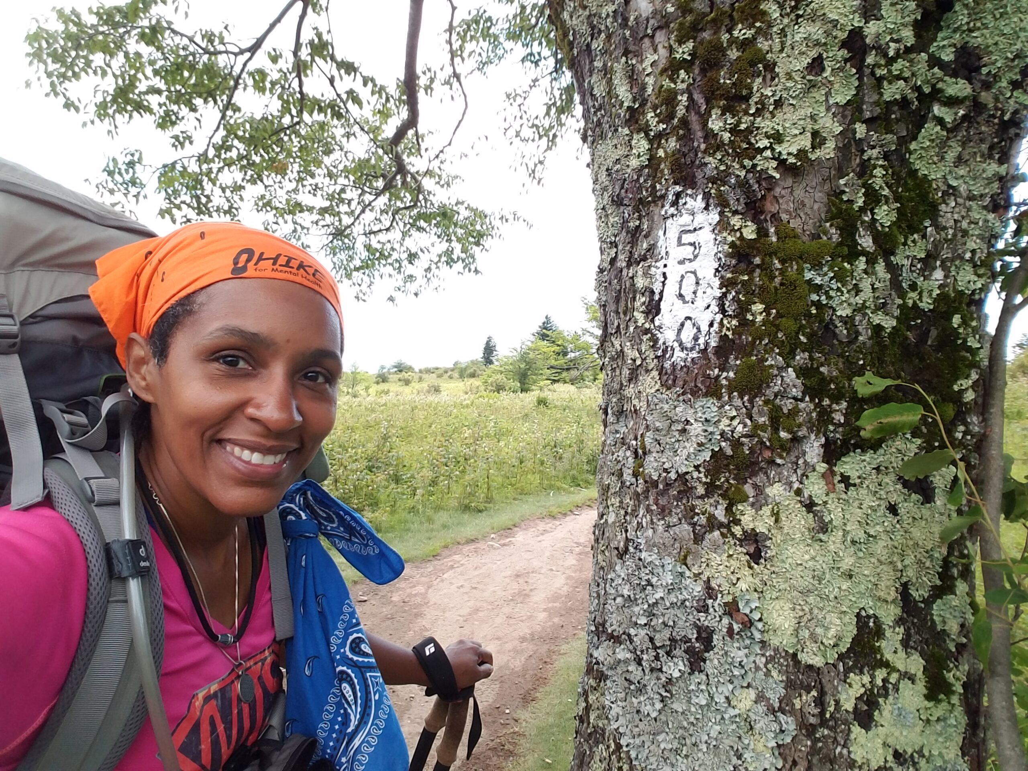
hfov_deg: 79.0
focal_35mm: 21
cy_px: 386
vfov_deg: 63.4
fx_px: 624
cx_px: 514
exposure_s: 1/377
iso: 50
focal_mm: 2.1
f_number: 1.7
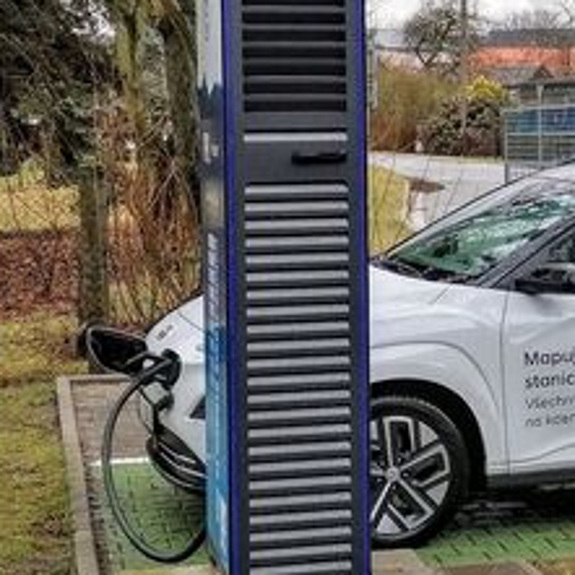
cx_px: 531
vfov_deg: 17.4
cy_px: 206
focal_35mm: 100
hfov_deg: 17.1
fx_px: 1879
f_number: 1.8
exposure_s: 1/120
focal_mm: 5.3
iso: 80
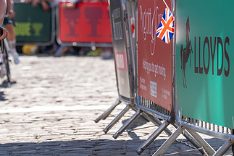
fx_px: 1822
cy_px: -5
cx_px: 2
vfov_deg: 4.9
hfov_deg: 7.3
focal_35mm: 280
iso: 160
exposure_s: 1/1000
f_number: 3.5
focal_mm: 129
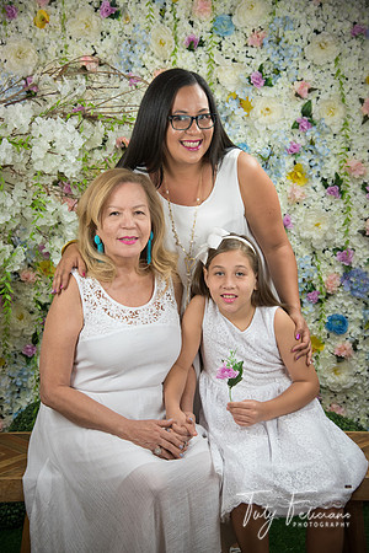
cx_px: 184
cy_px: 276
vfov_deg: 32.4
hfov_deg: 21.9
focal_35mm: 62
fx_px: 953
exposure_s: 1/125
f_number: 5
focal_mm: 62
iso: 1250
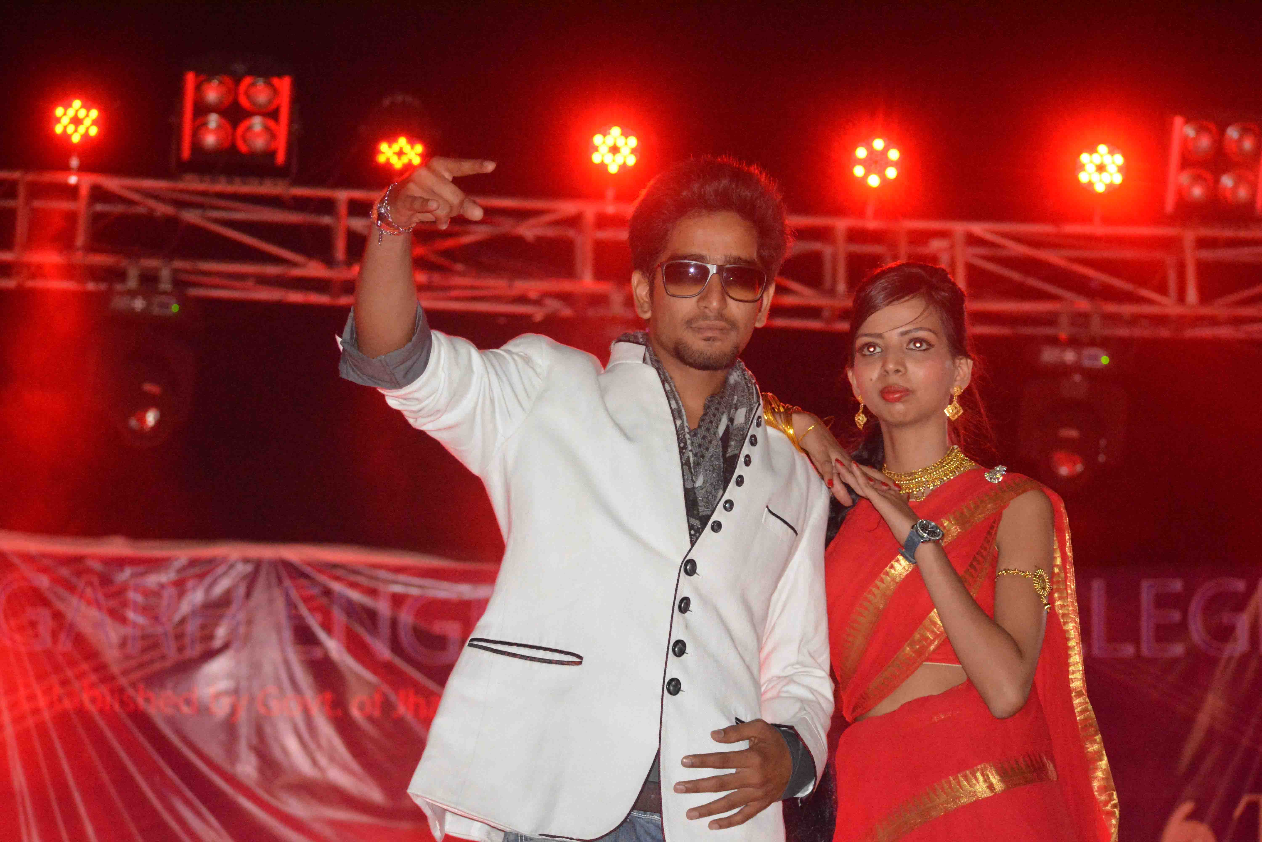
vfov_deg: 12.2
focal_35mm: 112
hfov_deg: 18.2
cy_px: 421
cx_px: 631
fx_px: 3943
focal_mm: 75
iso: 6400
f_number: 4.8
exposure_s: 1/200
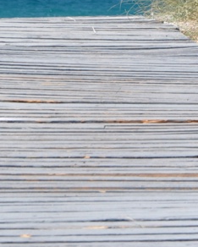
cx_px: 55
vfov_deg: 3.1
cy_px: -27
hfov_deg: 2.5
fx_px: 4625
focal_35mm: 632
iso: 200
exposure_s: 1/100
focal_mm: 105
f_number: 11
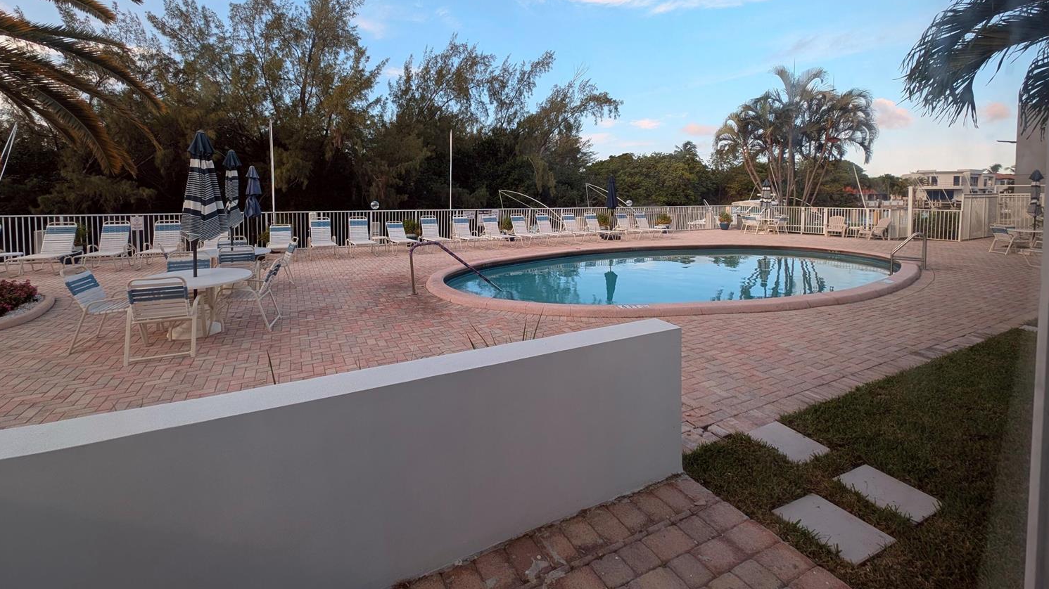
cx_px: 500
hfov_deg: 106.8
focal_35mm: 14
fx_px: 389
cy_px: 213
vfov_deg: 72.7
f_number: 1.95
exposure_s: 1/515
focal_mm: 2.23
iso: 40
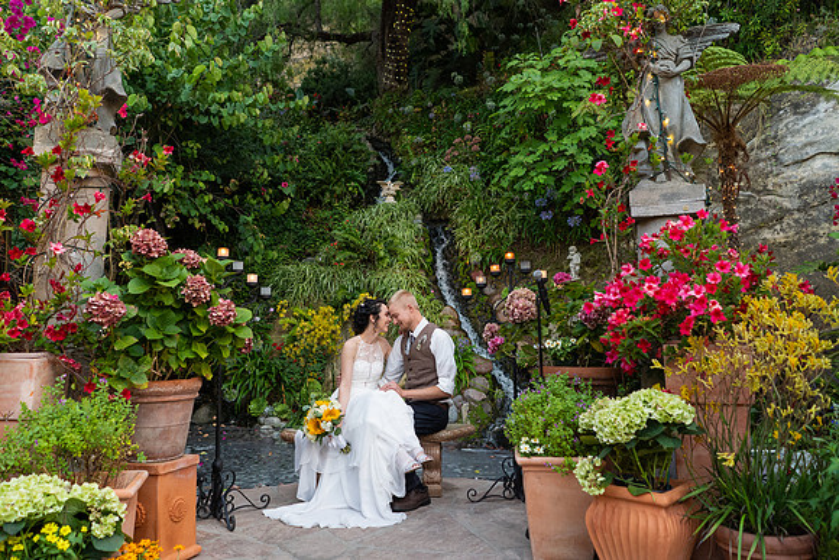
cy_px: 280
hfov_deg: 65.5
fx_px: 653
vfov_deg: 46.4
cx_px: 420
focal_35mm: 28
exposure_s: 1/200
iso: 500
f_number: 3.2
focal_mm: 28
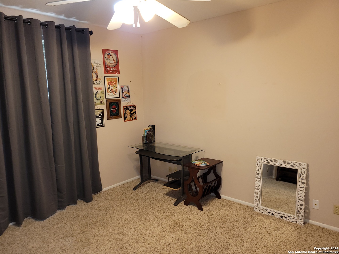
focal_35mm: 26
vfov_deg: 53.1
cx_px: 170
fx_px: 255
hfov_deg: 67.3
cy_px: 127
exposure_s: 1/24
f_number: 1.8
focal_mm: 5.4
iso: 160
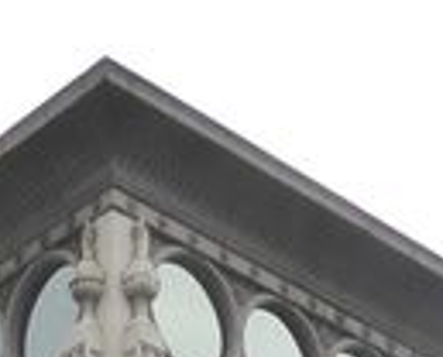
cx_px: 182
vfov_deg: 7.9
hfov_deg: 11.0
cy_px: 992
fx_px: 2301
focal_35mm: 175
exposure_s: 1/320
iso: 160
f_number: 3.5
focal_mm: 5
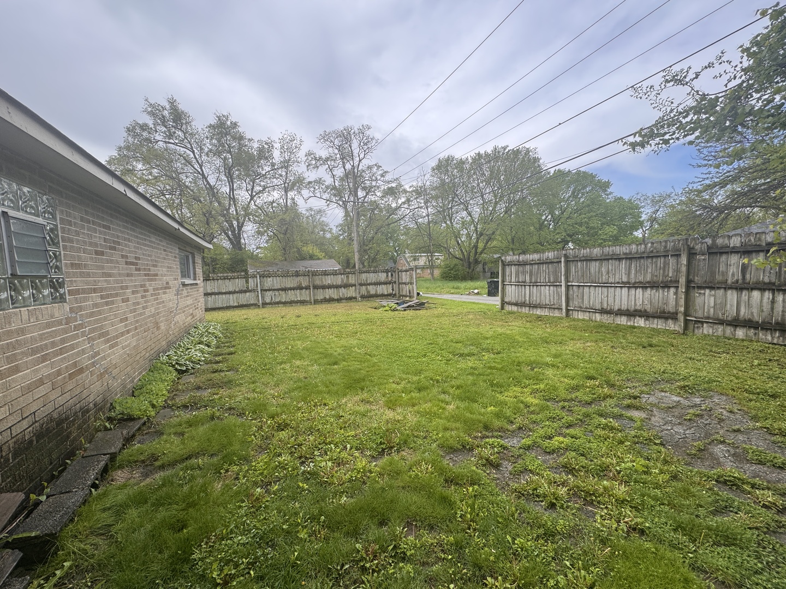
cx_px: 393
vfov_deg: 85.7
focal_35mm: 14
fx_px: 318
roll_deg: +2.9
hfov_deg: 102.1
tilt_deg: -3.8
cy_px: 294
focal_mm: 2.22
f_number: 2.2
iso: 40
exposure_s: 1/405
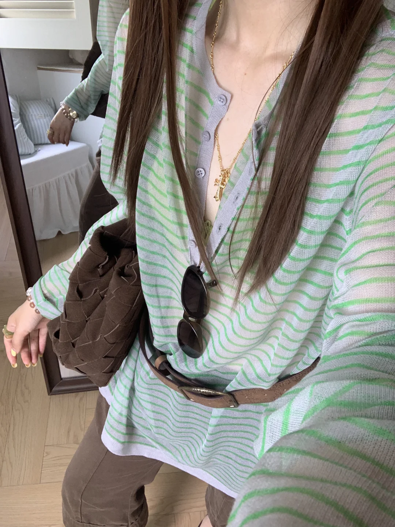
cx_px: 198
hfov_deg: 44.2
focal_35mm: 32
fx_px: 487
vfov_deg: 56.8
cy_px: 264
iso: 64
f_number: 2.2
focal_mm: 2.87
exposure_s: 1/121
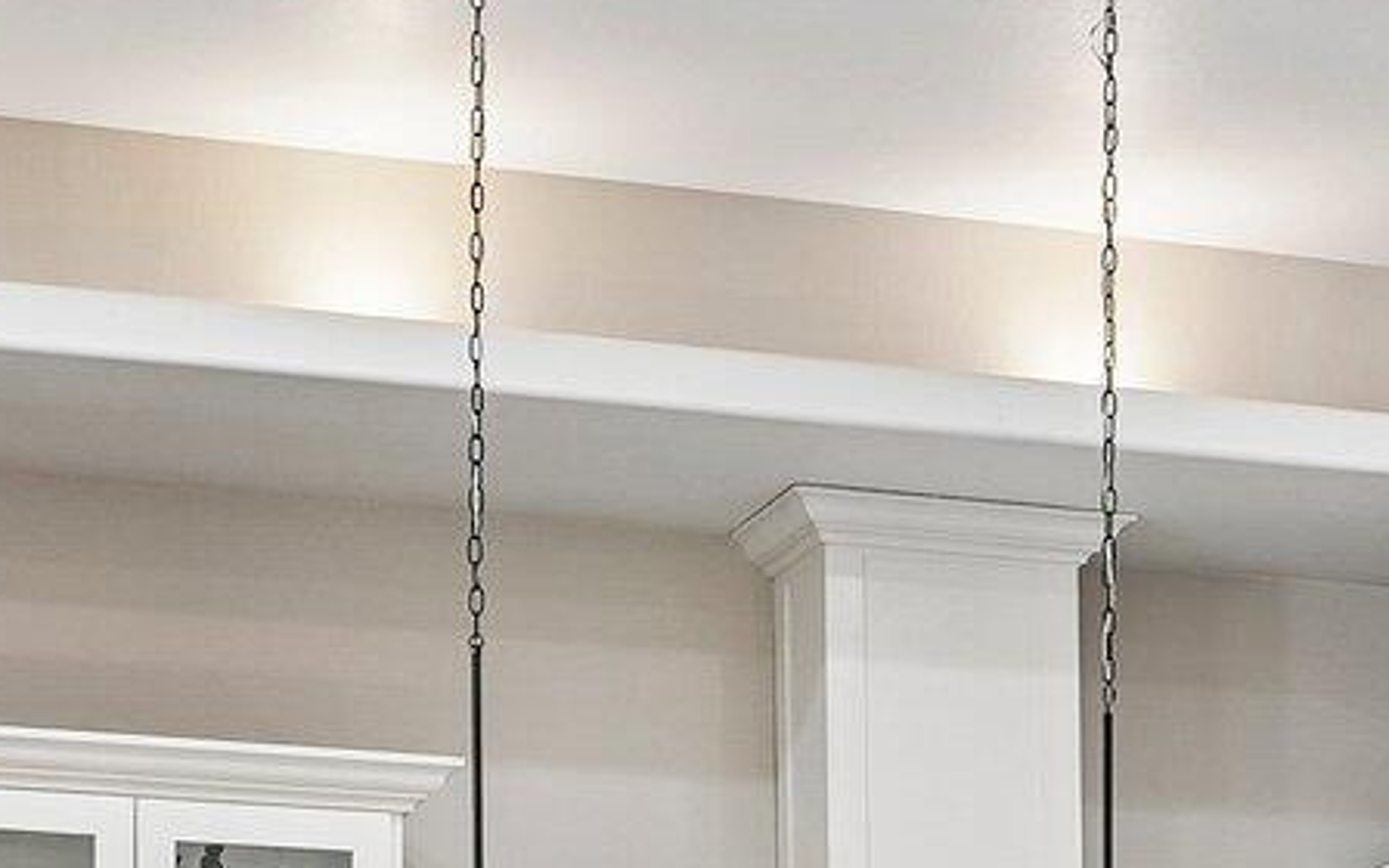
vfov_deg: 10.2
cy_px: 1623
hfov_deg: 17.2
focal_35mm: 121
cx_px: 750
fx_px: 4580
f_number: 8
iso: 400
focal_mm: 26
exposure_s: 1/15
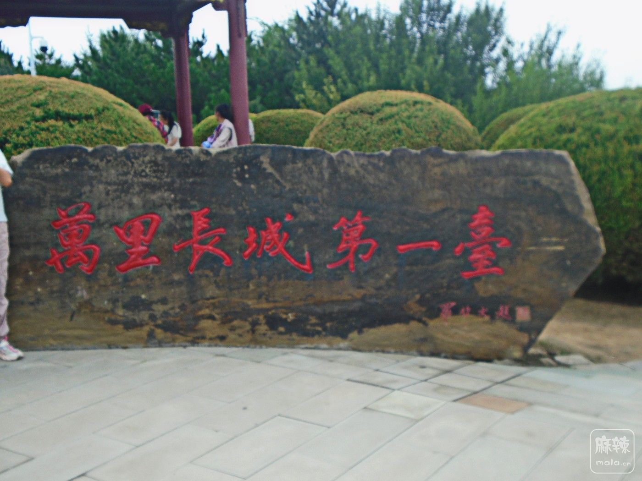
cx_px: 321
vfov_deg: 34.3
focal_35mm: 42
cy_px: 240
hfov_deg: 44.8
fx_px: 779
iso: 100
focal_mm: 7.4
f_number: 4.1
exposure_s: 1/200
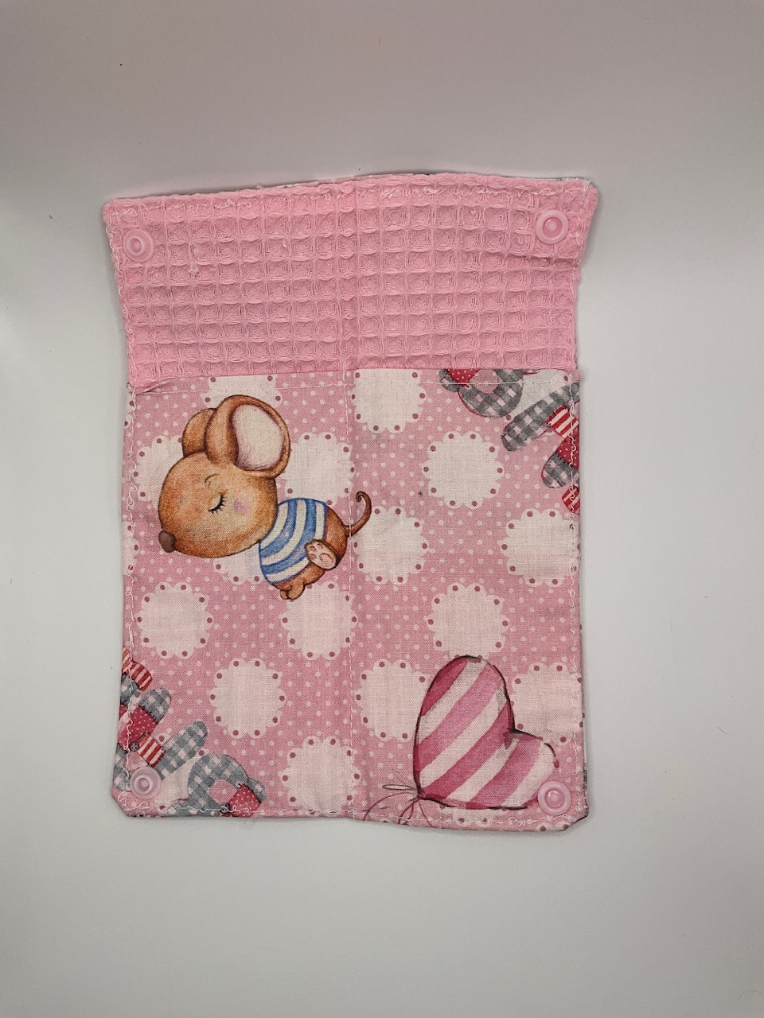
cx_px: 382
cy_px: 509
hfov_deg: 48.2
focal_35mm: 29
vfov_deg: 61.7
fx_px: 853
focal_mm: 3
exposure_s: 1/391
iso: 25
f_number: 1.8
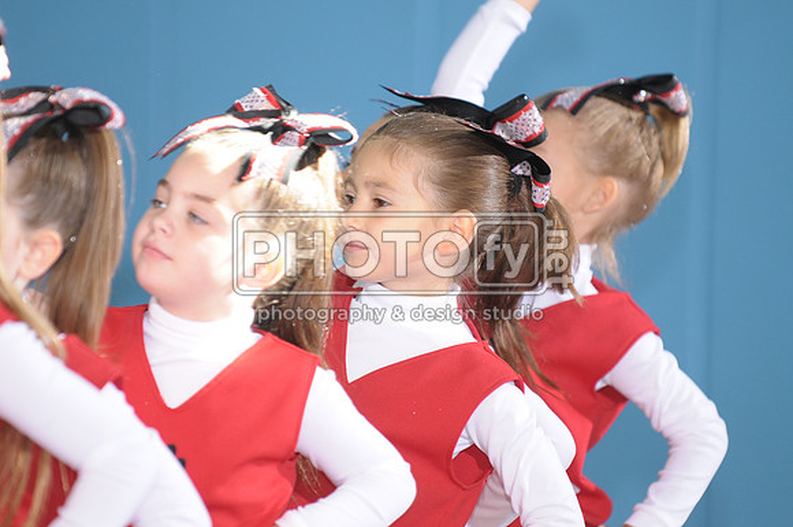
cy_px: 264
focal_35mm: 300
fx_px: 6599
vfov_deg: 4.6
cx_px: 396
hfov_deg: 6.9
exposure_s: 1/125
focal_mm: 200
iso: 500
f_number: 2.8
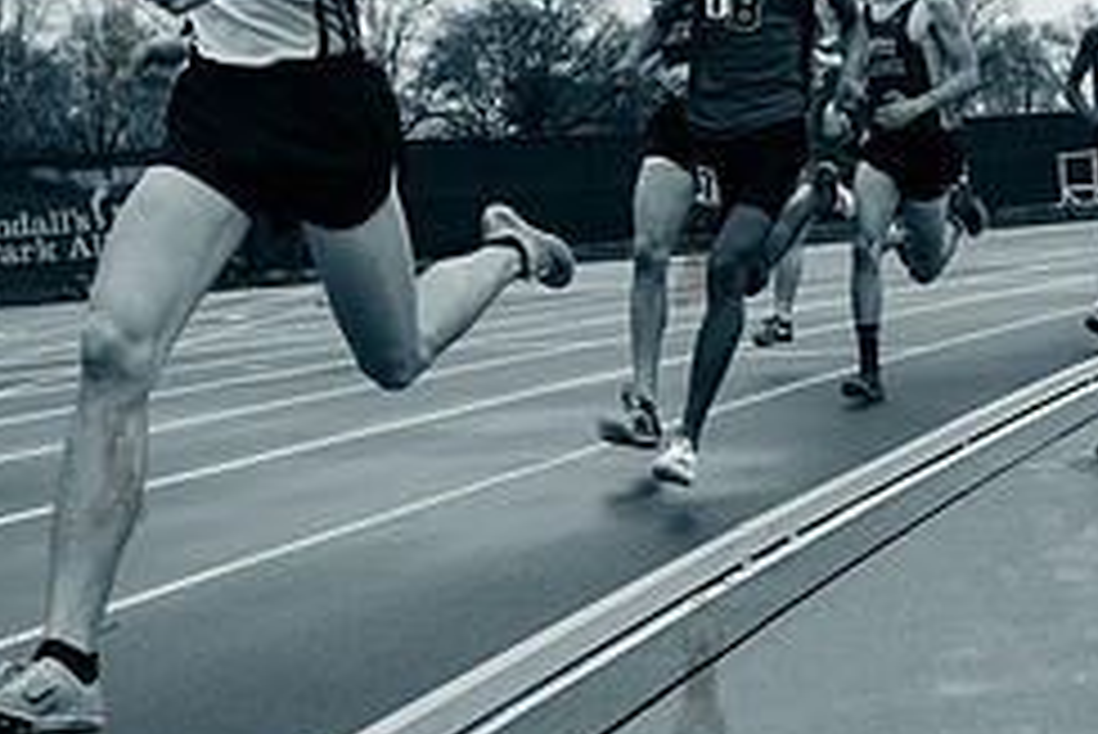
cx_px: 698
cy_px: 227
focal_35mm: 57
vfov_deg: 23.7
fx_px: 1739
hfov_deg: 34.8
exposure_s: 1/3200
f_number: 4
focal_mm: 24
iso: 200
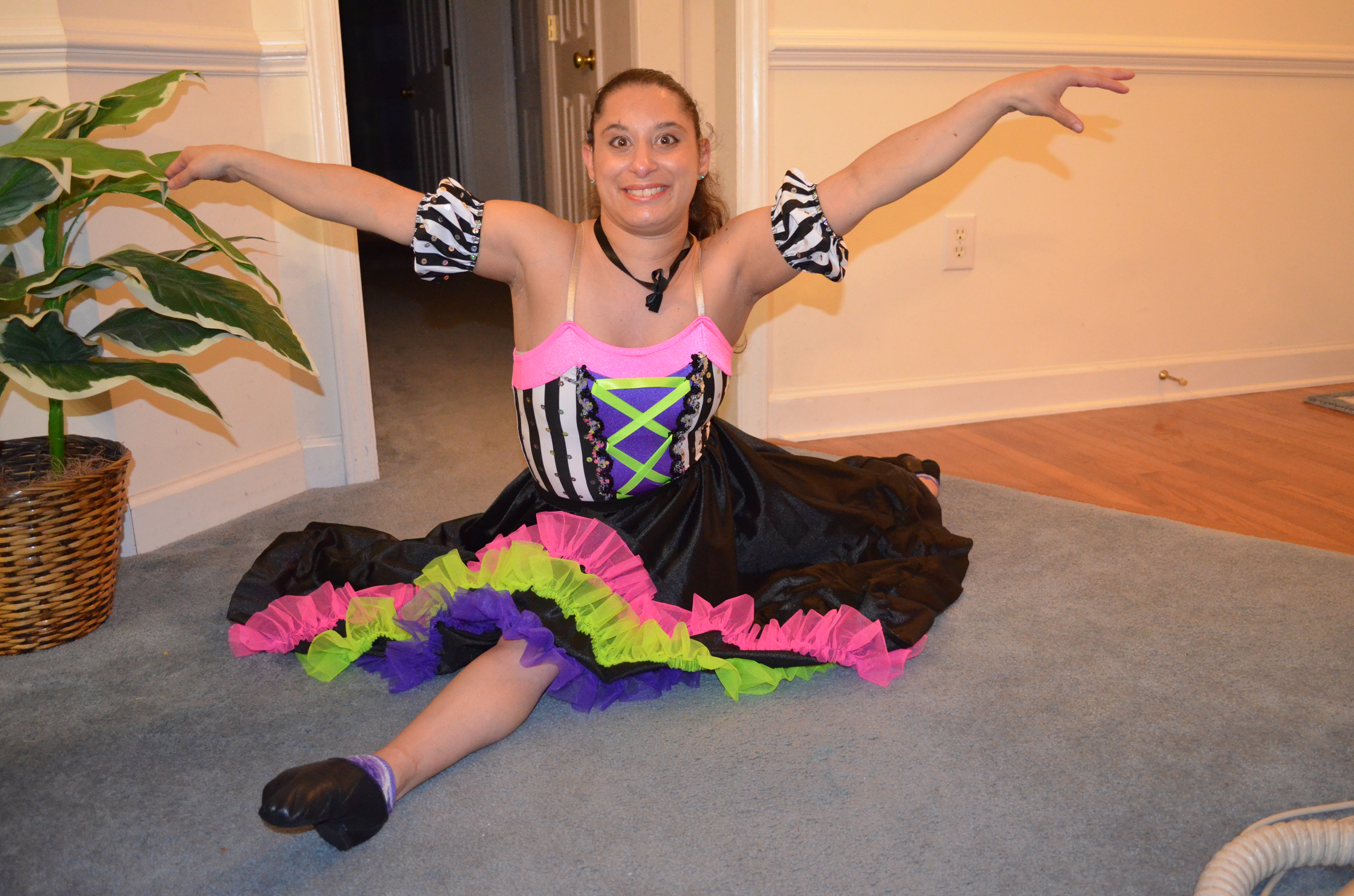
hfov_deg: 62.0
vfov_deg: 43.4
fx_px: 1126
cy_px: 448
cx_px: 677
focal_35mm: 30
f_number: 3.8
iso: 3200
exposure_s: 1/60
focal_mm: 20
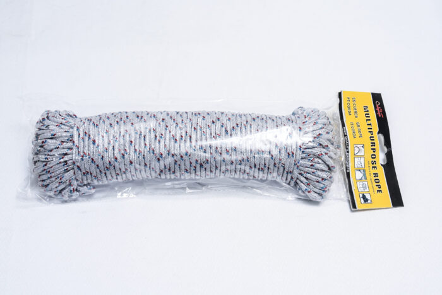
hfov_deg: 30.1
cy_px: 148
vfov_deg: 20.3
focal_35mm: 67
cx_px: 221
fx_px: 823
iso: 3200
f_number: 9
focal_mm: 67
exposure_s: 1/200
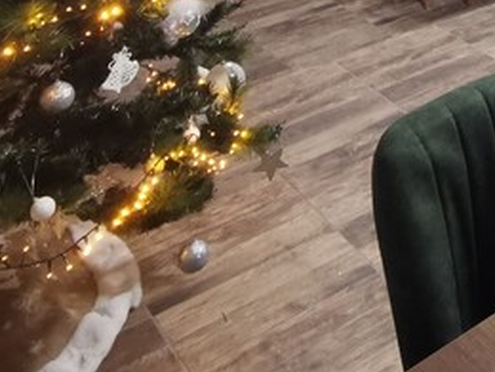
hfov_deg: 26.8
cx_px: 609
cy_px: -294
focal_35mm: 63
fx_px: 901
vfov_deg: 18.4
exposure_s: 1/33.3
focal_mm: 2.35
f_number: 2.2
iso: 400
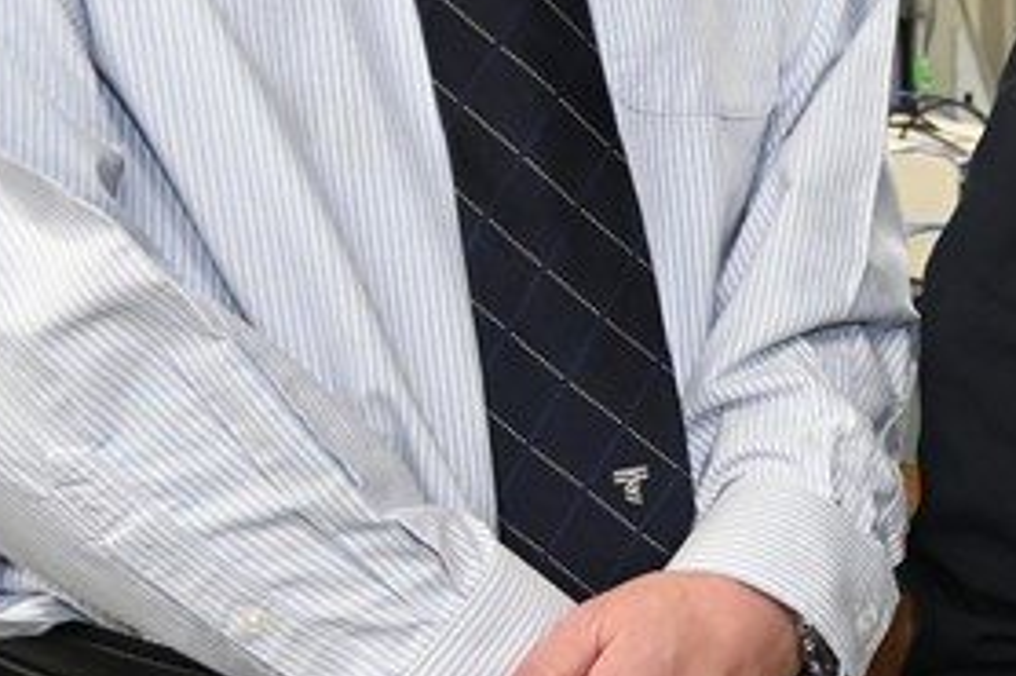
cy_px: 323
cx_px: 1334
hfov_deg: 12.8
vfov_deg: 8.9
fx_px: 4365
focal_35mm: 155
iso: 560
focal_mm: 20.5
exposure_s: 1/60
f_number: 4
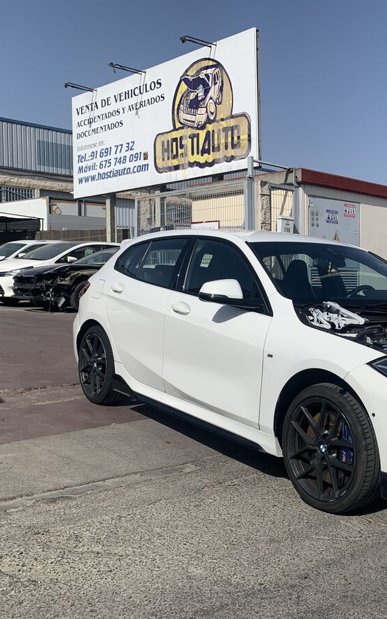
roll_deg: +0.9
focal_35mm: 37
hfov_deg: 32.8
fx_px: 624
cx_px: 345
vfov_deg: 52.7
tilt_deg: -2.4
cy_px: 310
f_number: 1.8
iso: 25
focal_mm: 4.25
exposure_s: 1/4673
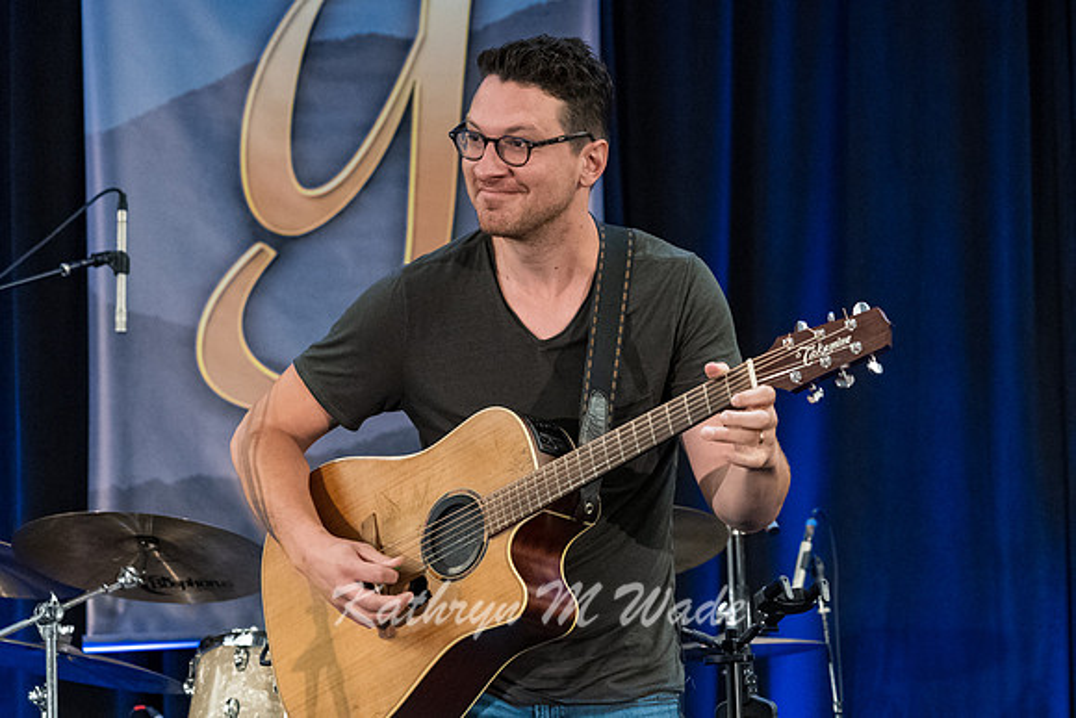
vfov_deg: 10.9
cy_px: 349
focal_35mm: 125
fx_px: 3748
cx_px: 523
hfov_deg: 16.3
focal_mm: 122
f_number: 6.3
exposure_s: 1/250
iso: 12800
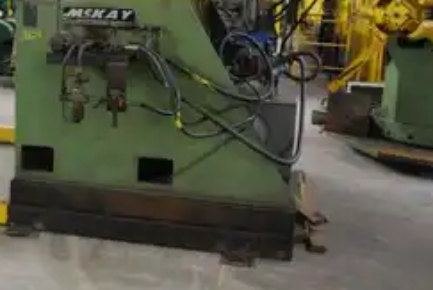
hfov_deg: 37.1
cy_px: 84
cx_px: 96
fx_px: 624
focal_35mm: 52
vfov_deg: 26.0
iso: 1600
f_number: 3.8
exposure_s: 1/10
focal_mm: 21
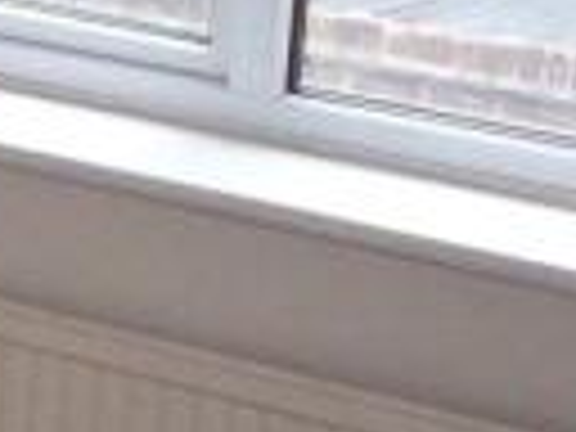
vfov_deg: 8.8
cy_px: 281
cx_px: -268
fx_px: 2795
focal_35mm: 168
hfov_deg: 11.3
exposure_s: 1/64
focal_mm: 6.2
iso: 200
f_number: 2.8
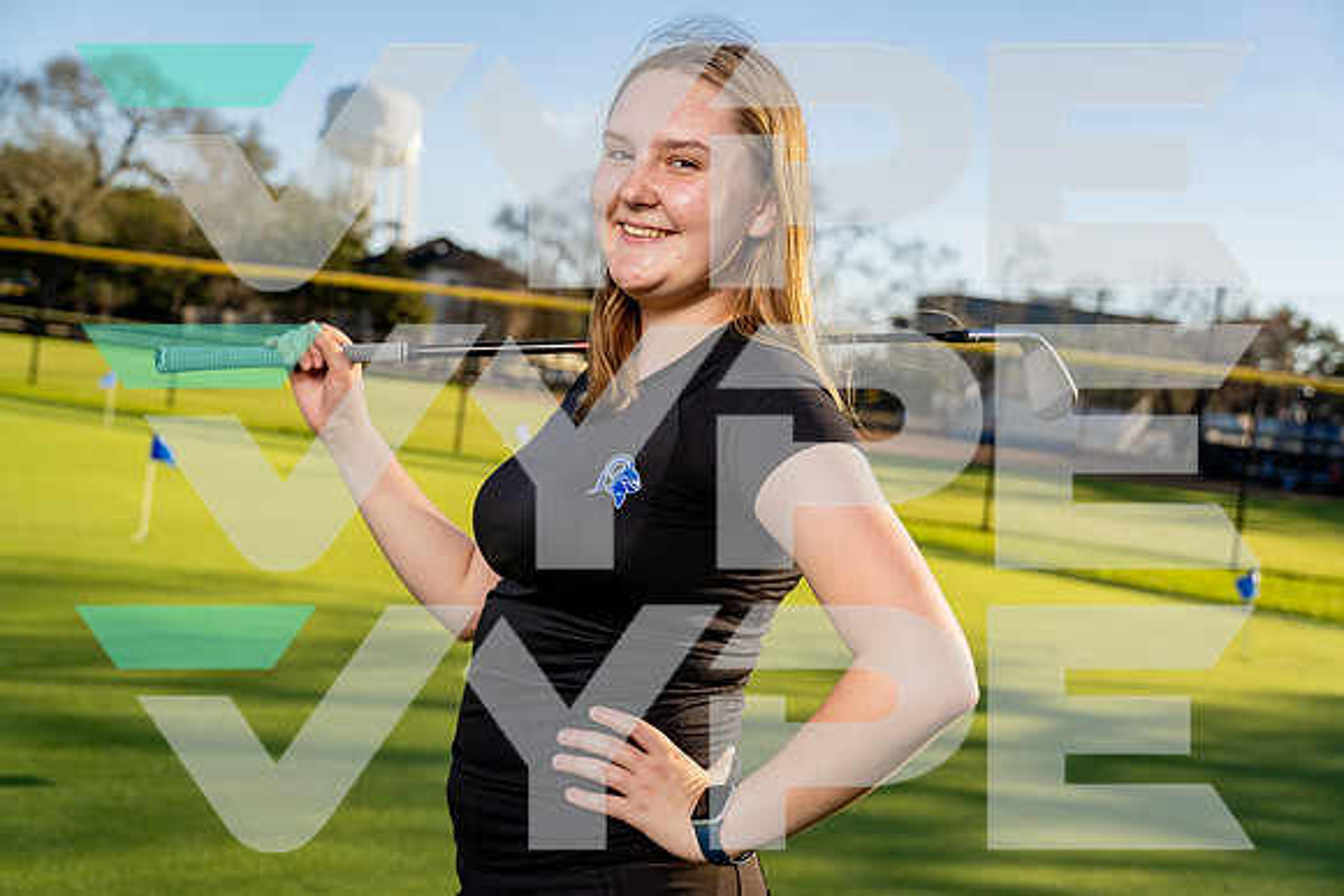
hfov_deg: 47.4
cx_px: 672
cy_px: 448
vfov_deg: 32.6
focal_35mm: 41
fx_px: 1531
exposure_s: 1/800
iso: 100
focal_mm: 41
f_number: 4
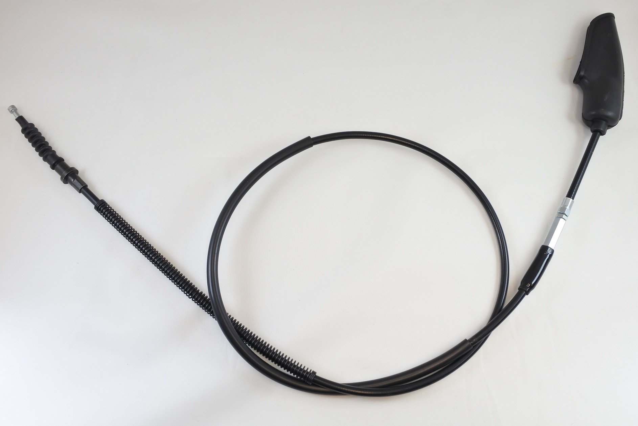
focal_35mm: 34
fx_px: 603
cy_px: 213
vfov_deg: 38.9
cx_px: 319
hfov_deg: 55.8
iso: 400
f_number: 4
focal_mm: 12.8
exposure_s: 1/160
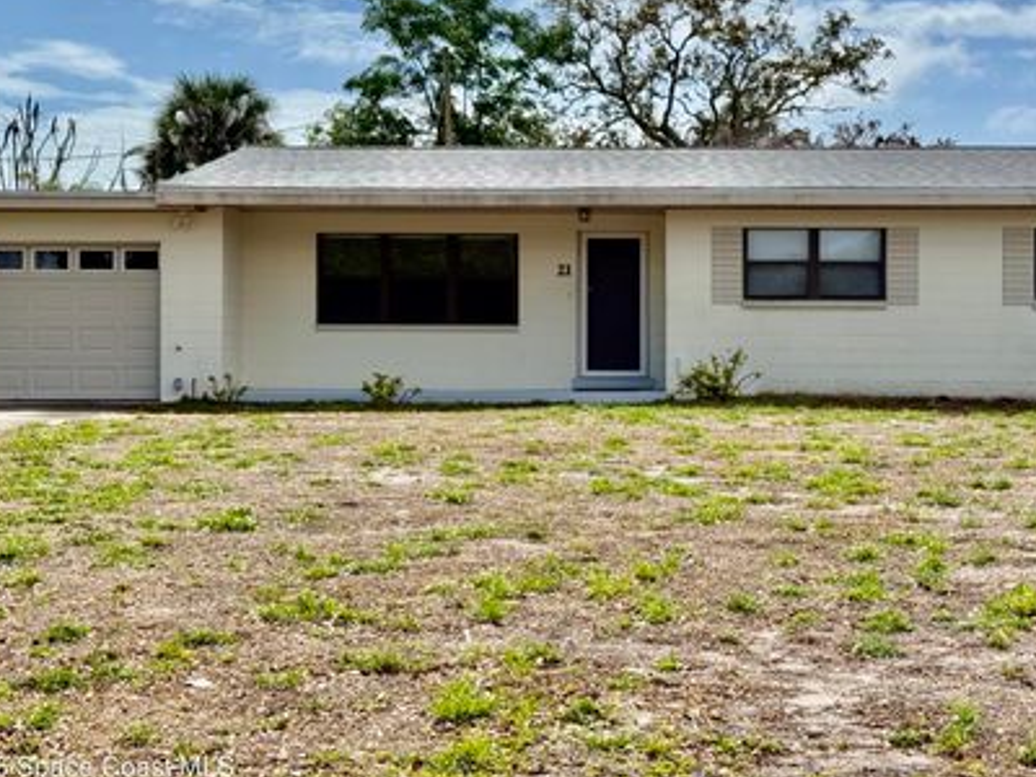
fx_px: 1796
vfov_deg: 24.4
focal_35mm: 60
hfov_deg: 32.2
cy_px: 325
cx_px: 572
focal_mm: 6.76
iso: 64
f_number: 1.78
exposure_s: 1/8772
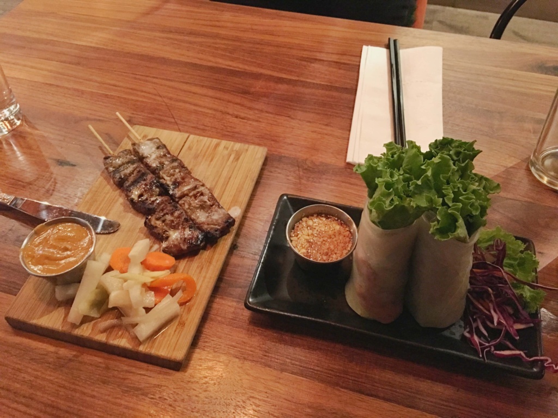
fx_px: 467
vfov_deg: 48.2
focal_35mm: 29
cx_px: 279
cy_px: 209
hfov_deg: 61.7
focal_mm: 4.15
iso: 250
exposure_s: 1/4
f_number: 2.2
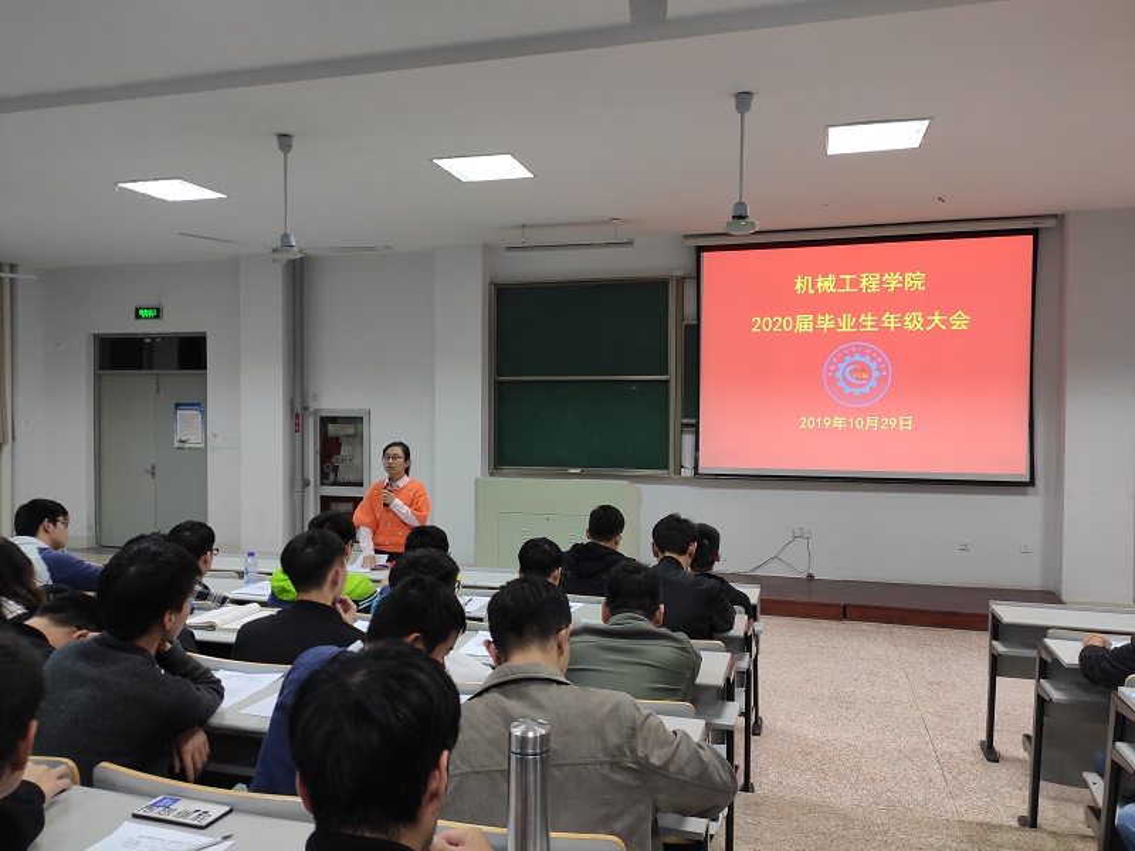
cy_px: 426
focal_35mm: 26
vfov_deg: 53.1
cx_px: 568
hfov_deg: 67.3
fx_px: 852
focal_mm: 4.77
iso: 873
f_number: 1.75
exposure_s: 1/50
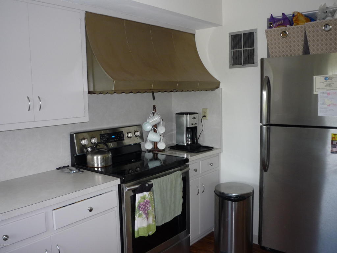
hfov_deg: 56.8
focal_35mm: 32
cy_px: 126
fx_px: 312
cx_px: 168
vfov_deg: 44.2
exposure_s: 1/30
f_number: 3.3
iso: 100
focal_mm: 5.2
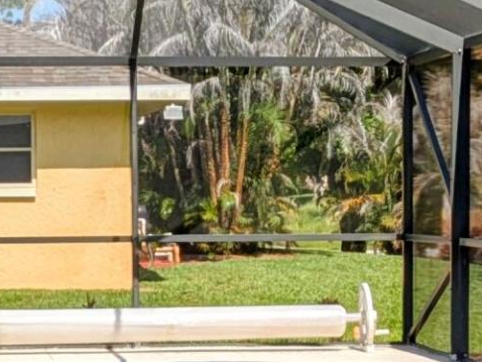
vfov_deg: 10.0
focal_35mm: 148
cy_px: 262
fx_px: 2062
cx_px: 192
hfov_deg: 13.3
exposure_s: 1/2370
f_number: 1.89
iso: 49
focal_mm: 5.43
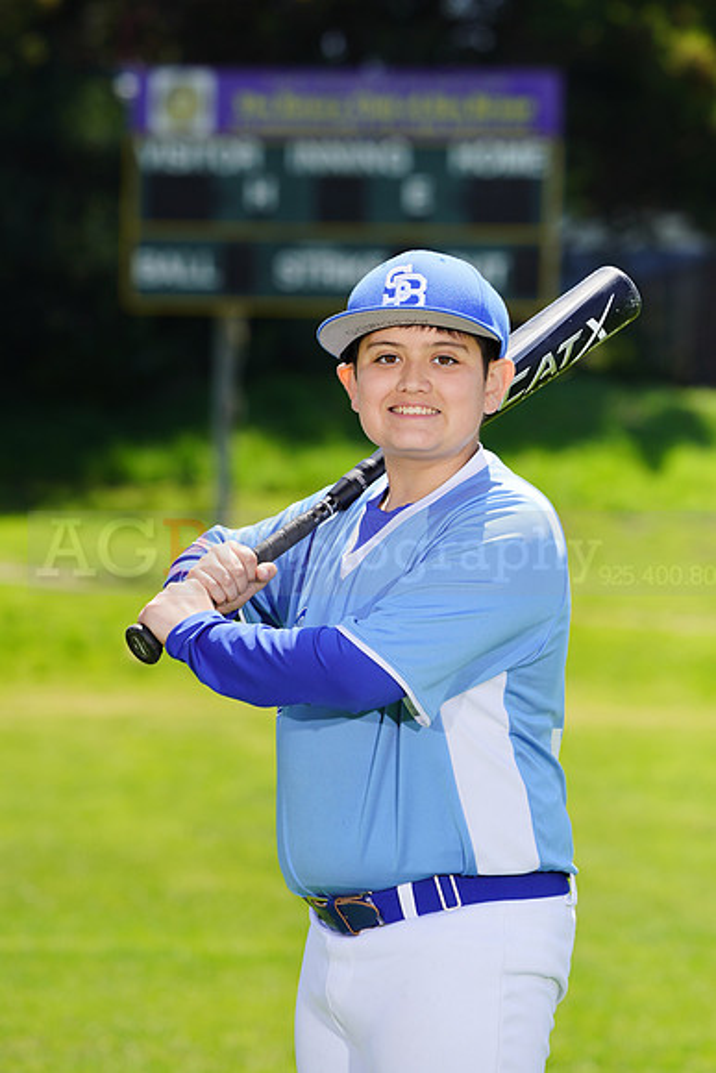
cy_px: 536
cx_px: 358
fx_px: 6917
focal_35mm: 232
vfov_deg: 8.9
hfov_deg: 5.9
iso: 100
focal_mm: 232
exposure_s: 1/250
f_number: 8
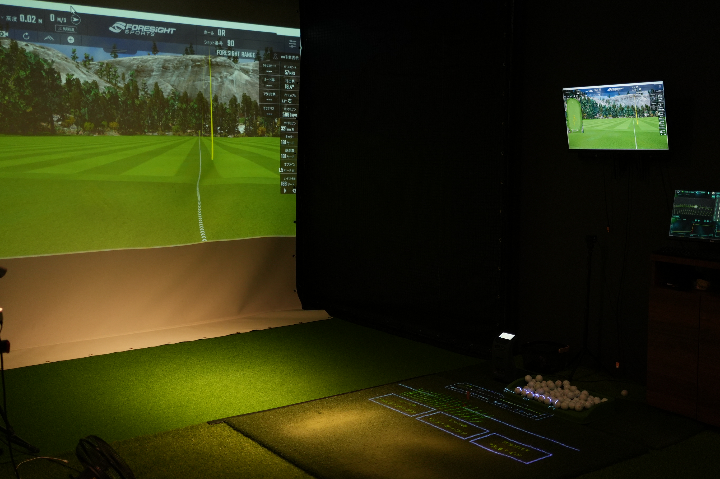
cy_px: 214
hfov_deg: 47.4
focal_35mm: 41
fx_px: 819
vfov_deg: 32.5
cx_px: 329
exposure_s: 1/250
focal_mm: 24
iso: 500
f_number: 1.8
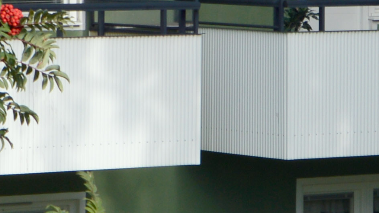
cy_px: -148
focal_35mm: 340
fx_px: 3417
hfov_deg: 6.3
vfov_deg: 3.6
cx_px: 357
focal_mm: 34
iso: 100
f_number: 7.1
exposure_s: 1/200
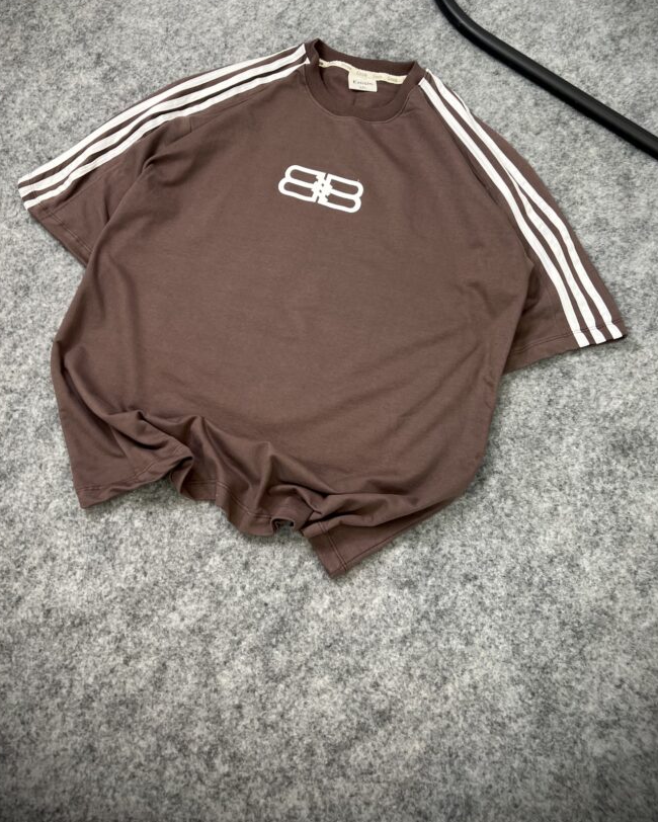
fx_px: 779
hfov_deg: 45.8
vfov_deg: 55.2
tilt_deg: -70.1
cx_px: 329
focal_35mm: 32
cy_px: 327
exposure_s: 1/61
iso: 80
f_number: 1.5
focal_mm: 5.7
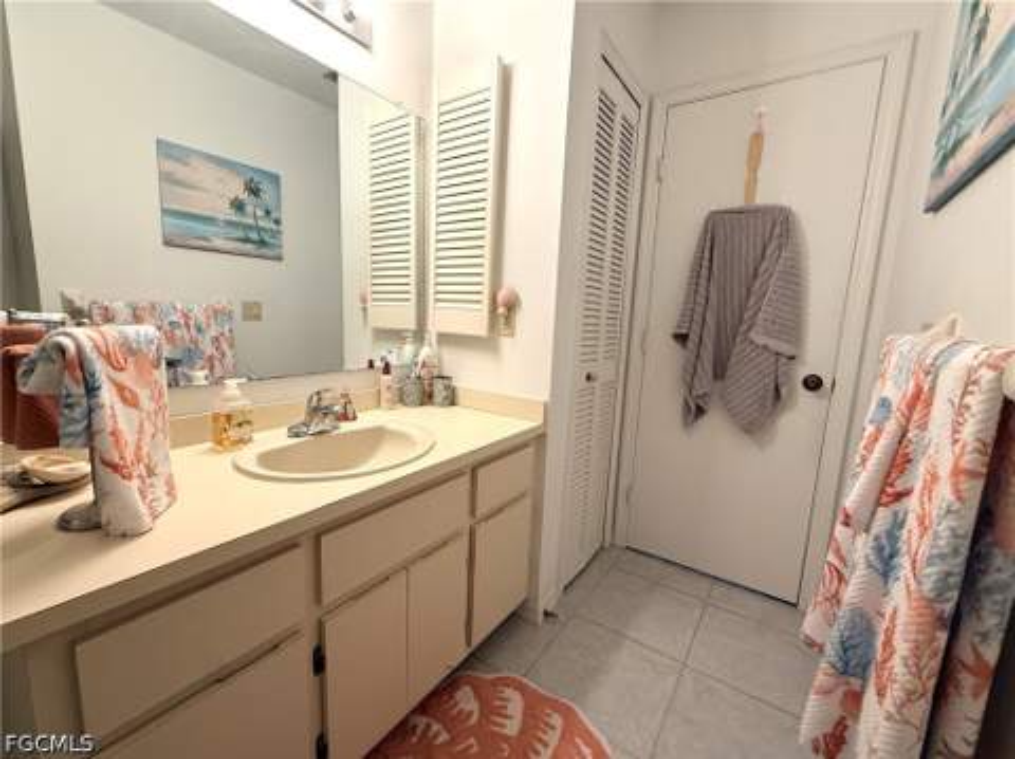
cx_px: 508
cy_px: 380
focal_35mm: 14
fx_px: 410
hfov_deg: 102.1
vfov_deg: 85.6
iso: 200
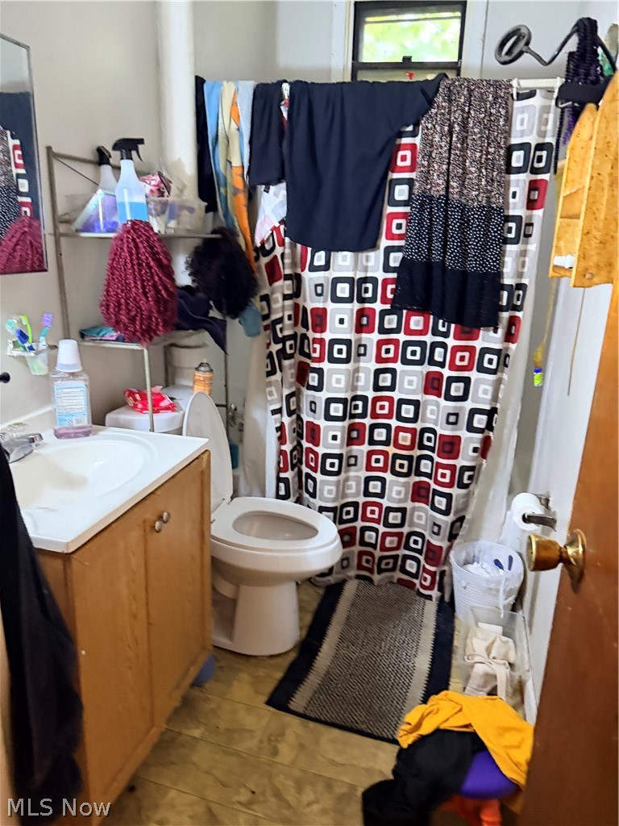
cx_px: 310
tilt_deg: -16.2
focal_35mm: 24
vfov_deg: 71.6
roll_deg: -1.2
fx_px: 572
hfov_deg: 56.8
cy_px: 413
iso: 800
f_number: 1.78
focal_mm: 6.76
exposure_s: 1/40
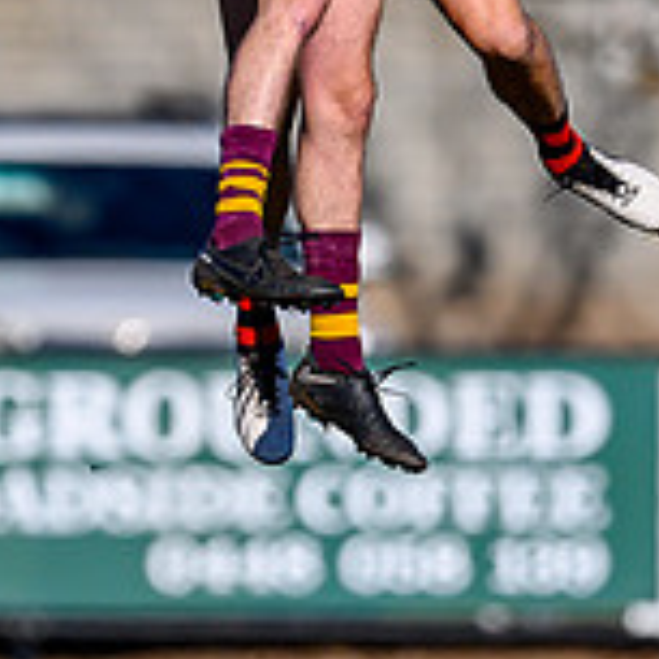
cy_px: 69
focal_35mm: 2329
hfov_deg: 0.8
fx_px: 50163
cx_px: 61
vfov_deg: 0.8
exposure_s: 1/3200
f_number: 4
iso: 180
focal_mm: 500
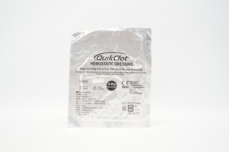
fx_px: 172
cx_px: 114
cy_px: 76
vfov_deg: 47.8
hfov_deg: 67.4
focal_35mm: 27
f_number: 10
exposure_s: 1/20
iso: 800
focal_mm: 18
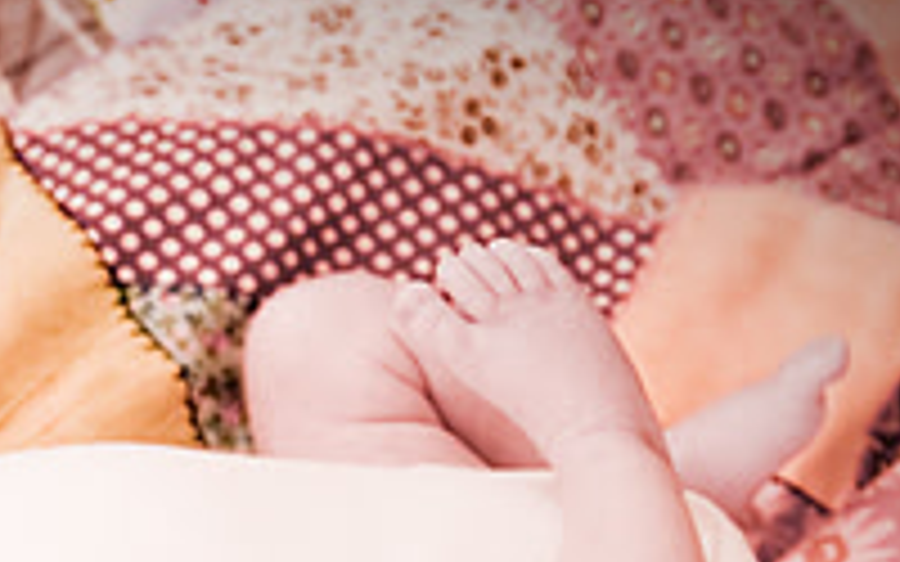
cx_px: -4
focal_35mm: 119
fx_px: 2930
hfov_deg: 17.1
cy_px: 726
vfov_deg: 10.7
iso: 200
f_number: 2.8
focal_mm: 27
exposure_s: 1/50
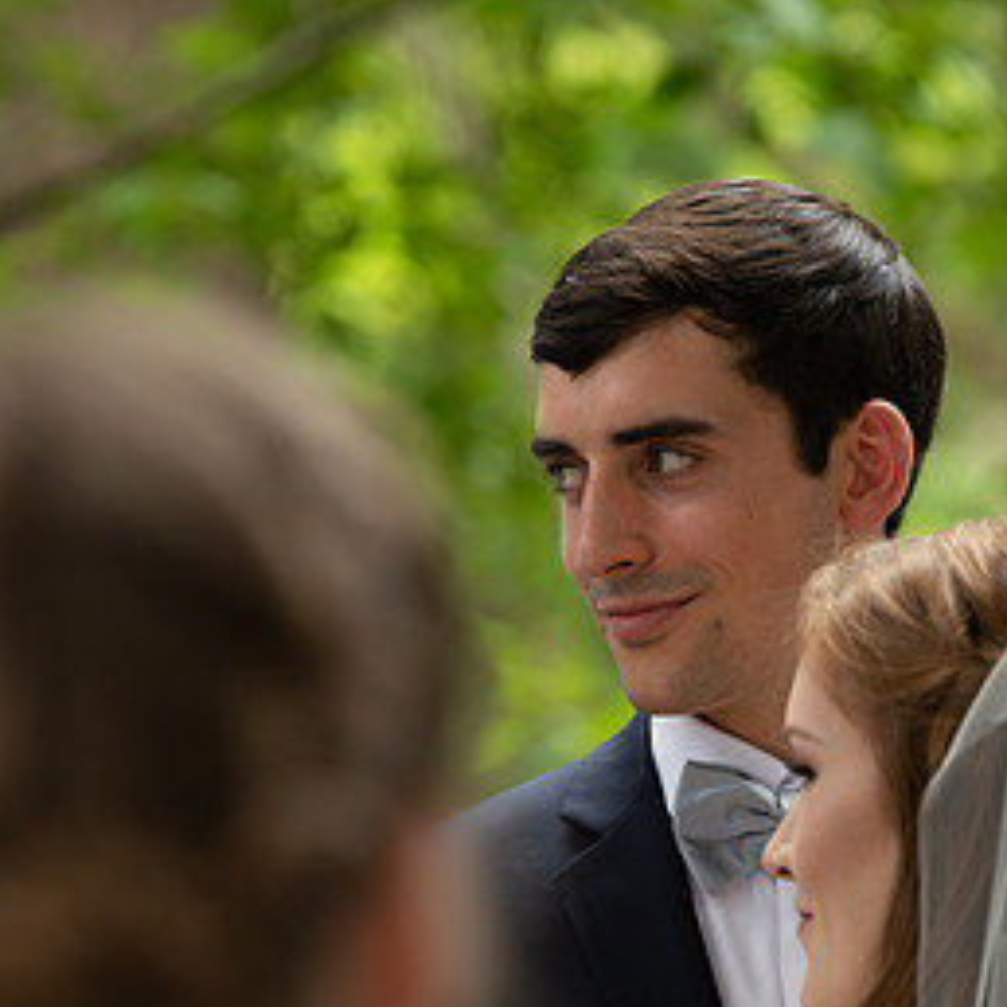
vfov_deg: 4.0
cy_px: 625
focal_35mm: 442
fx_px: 14547
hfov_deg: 4.0
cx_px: 678
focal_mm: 200
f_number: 5.6
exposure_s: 1/125
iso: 400
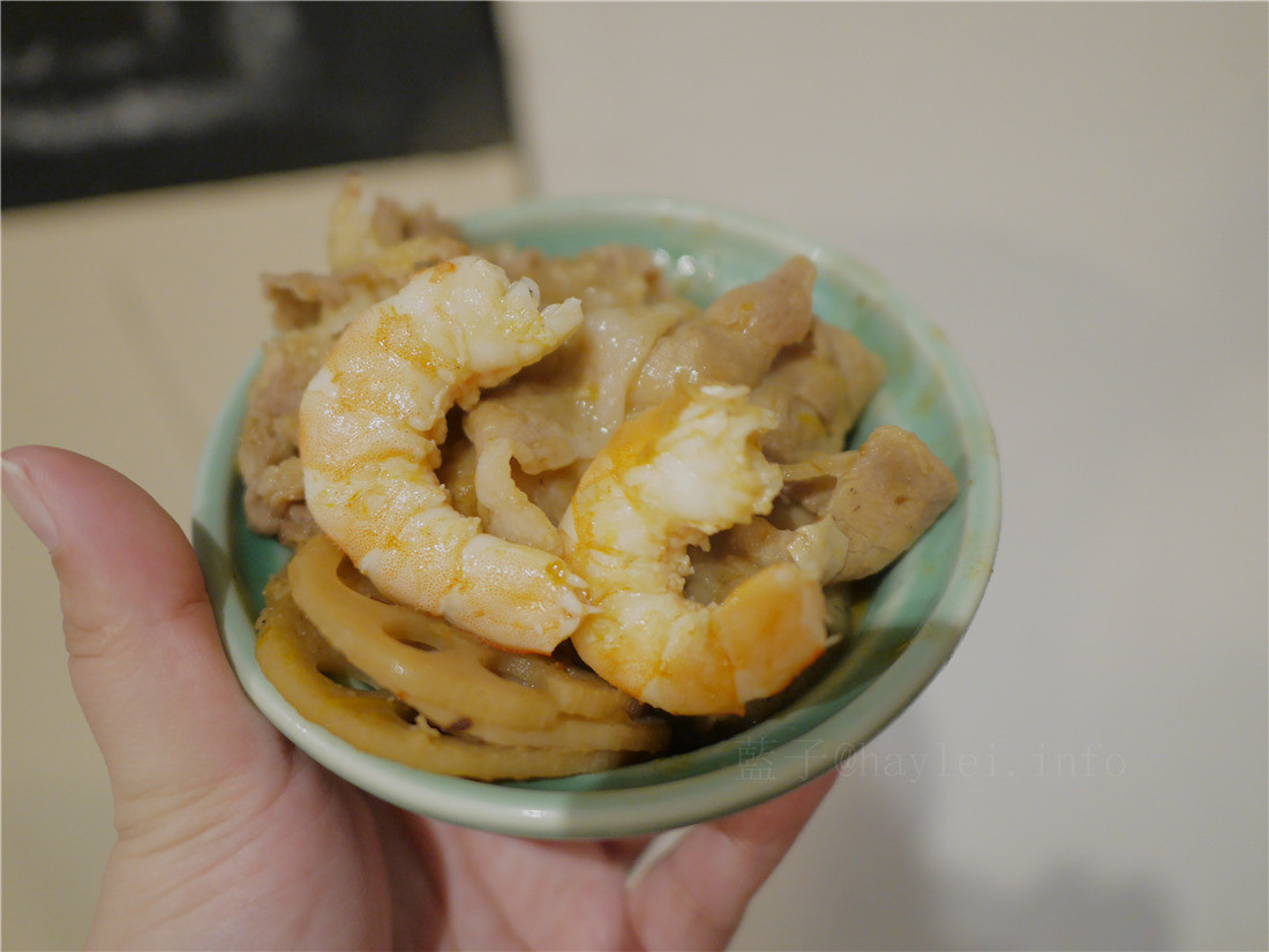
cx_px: 634
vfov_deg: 46.8
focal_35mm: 30
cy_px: 476
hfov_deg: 60.0
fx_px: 1100
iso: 640
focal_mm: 15
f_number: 1.7
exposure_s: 1/60
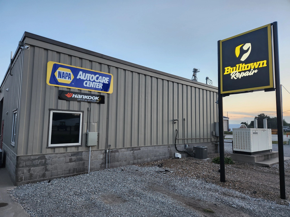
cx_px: 145
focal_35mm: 23
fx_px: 193
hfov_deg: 73.9
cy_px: 108
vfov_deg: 58.9
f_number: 1.8
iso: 125
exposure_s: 1/180
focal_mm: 5.4
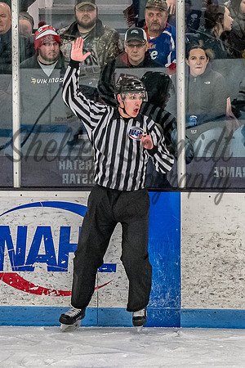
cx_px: 112
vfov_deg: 5.9
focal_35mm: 347
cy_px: 173
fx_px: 3540
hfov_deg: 4.0
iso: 1600
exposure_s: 1/800
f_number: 3.2
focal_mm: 105
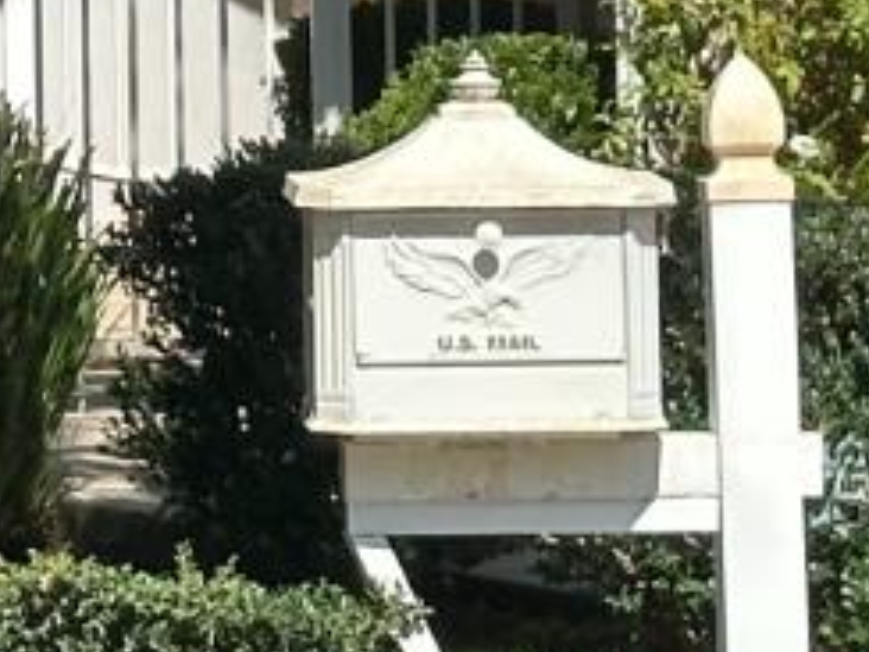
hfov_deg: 6.7
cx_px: -64
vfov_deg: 5.0
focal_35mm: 295
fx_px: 7406
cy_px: -543
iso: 64
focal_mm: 6.86
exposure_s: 1/3367
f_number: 1.78
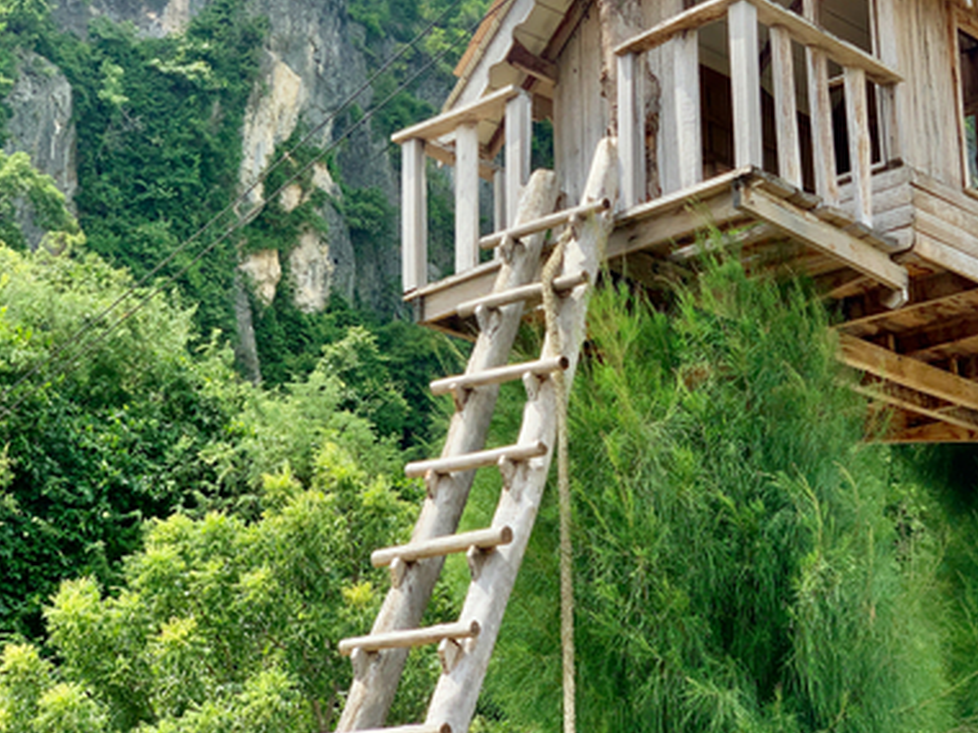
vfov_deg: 17.9
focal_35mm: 82
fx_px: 2317
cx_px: 595
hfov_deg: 23.8
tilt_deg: +23.7
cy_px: 175
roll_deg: +2.3
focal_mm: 6
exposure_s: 1/773
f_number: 2.4
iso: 16
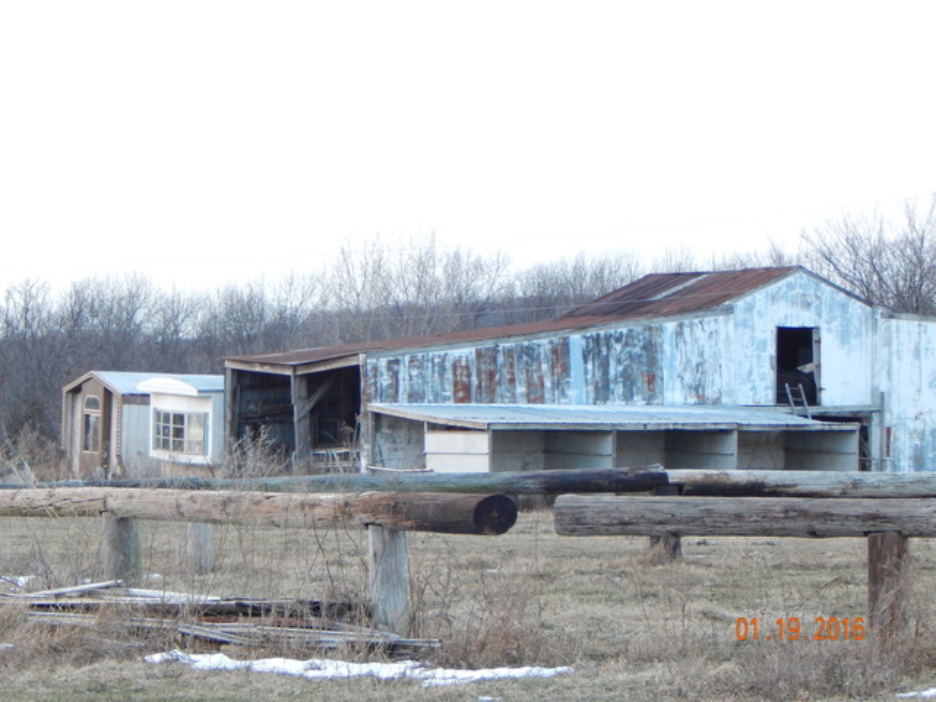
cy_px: 351
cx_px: 468
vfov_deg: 7.2
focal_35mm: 207
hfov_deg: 9.6
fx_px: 5597
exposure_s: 1/15
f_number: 5.4
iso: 400
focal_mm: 37.1
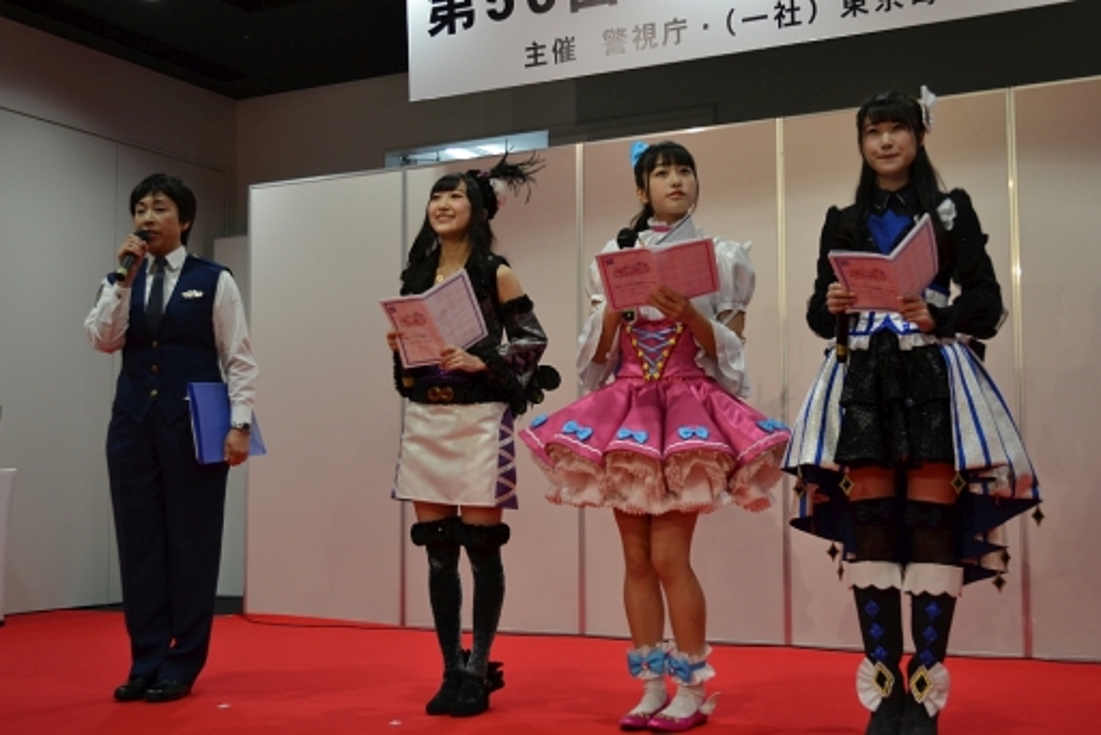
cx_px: 550
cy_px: 368
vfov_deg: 29.9
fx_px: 1377
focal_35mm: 45
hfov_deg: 43.6
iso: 400
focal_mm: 30
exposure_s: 1/60
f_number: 4.5
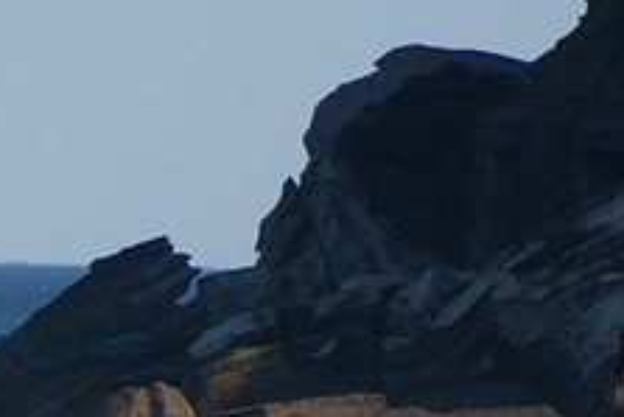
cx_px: -78
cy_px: 514
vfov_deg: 0.9
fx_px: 27109
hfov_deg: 1.3
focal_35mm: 1563
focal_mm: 400
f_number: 5.6
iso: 220
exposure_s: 1/1250
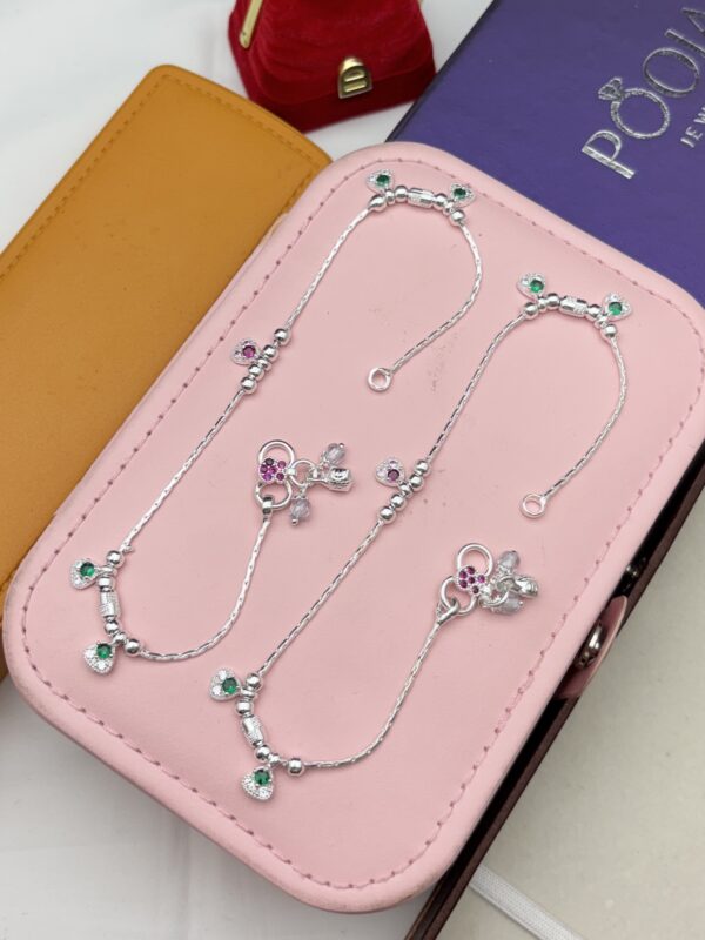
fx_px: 706
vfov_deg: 67.3
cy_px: 470
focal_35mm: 26
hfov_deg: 53.1
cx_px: 352
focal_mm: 5.96
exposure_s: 1/100
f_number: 1.6
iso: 40
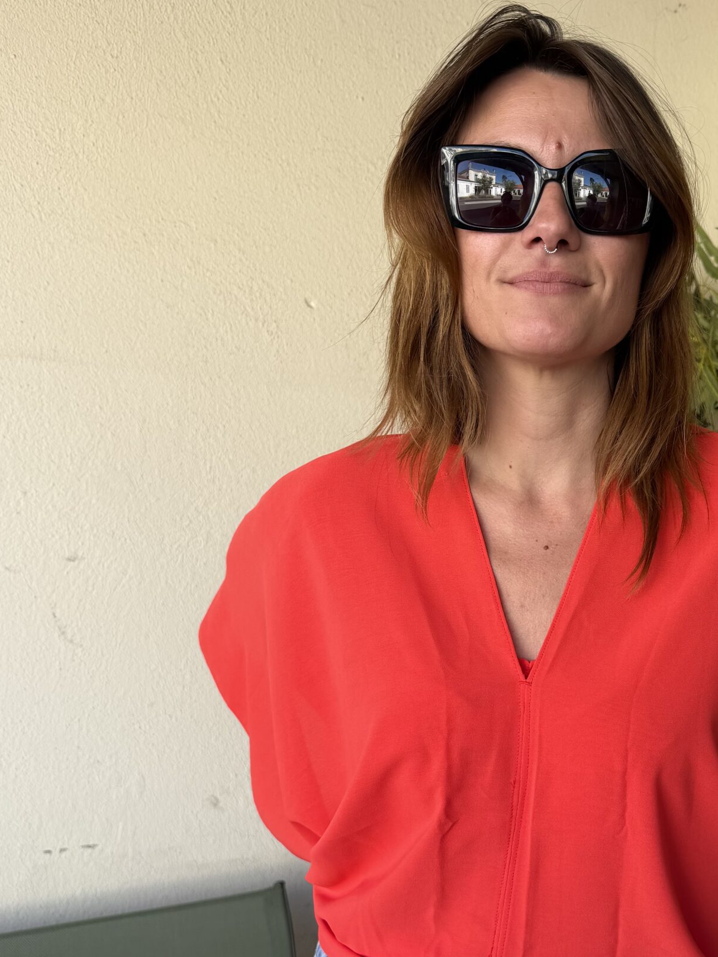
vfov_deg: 48.6
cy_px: 582
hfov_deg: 36.7
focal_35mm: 38
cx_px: 546
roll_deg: -3.0
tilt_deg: -6.1
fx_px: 1051
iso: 80
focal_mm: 6.76
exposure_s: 1/405
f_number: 1.78
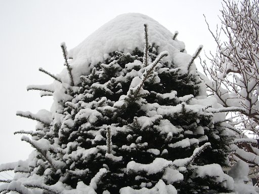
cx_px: 130
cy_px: 97
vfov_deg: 35.1
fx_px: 307
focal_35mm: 41
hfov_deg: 45.8
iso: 100
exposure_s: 1/100
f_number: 2.8
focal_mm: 6.8
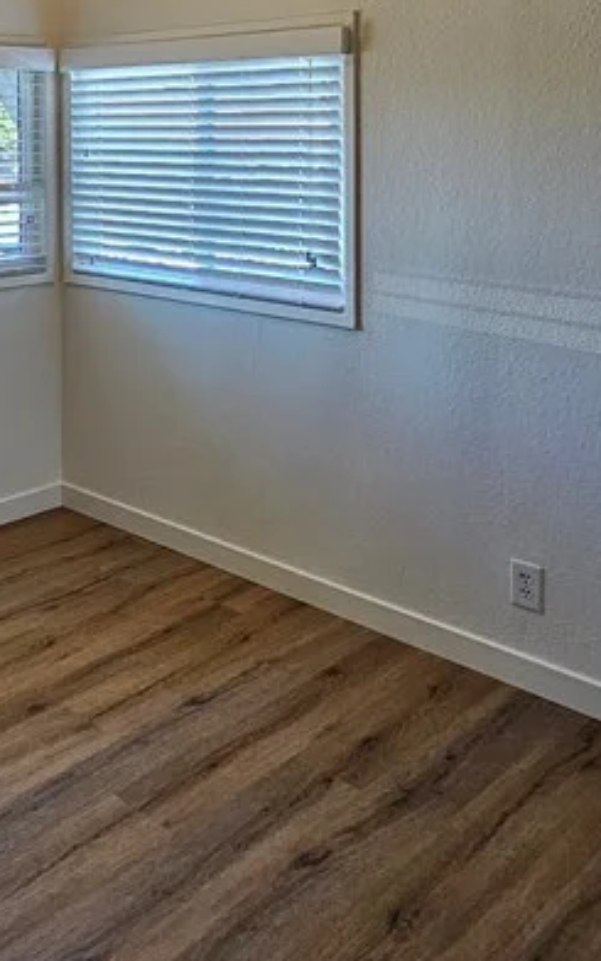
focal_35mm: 36
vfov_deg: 50.3
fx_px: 943
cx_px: -5
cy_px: 174
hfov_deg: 32.4
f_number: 2.2
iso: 100
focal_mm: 2.2
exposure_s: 1/60
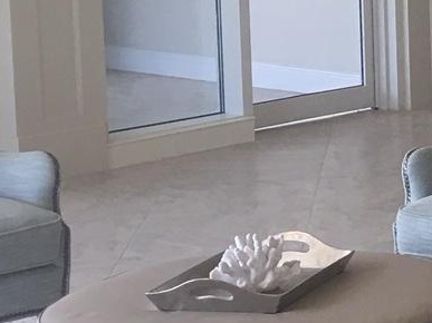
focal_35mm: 151
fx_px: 1884
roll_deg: -0.5
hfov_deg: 11.7
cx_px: 860
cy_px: 49
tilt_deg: -6.7
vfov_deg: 9.8
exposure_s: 1/40
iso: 25
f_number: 2.2
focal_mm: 4.15
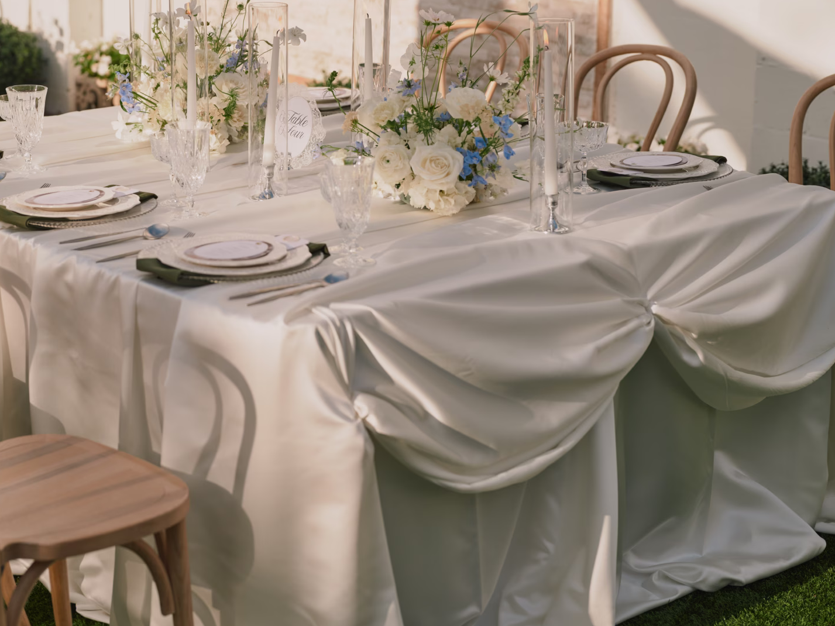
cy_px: 136
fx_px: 1785
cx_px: 264
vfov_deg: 19.7
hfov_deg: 26.2
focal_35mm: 74
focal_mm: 55
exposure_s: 1/2700
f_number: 2.8
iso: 100
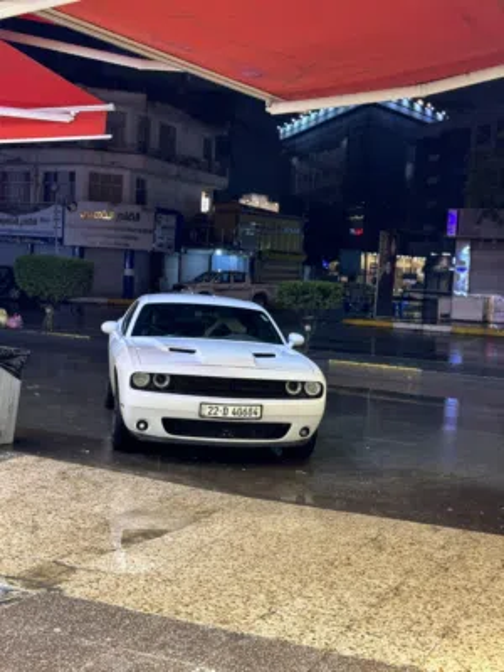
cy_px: 336
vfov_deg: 39.7
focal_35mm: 48
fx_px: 932
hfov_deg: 30.3
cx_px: 252
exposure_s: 1/51
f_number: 1.78
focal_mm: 6.86
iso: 160
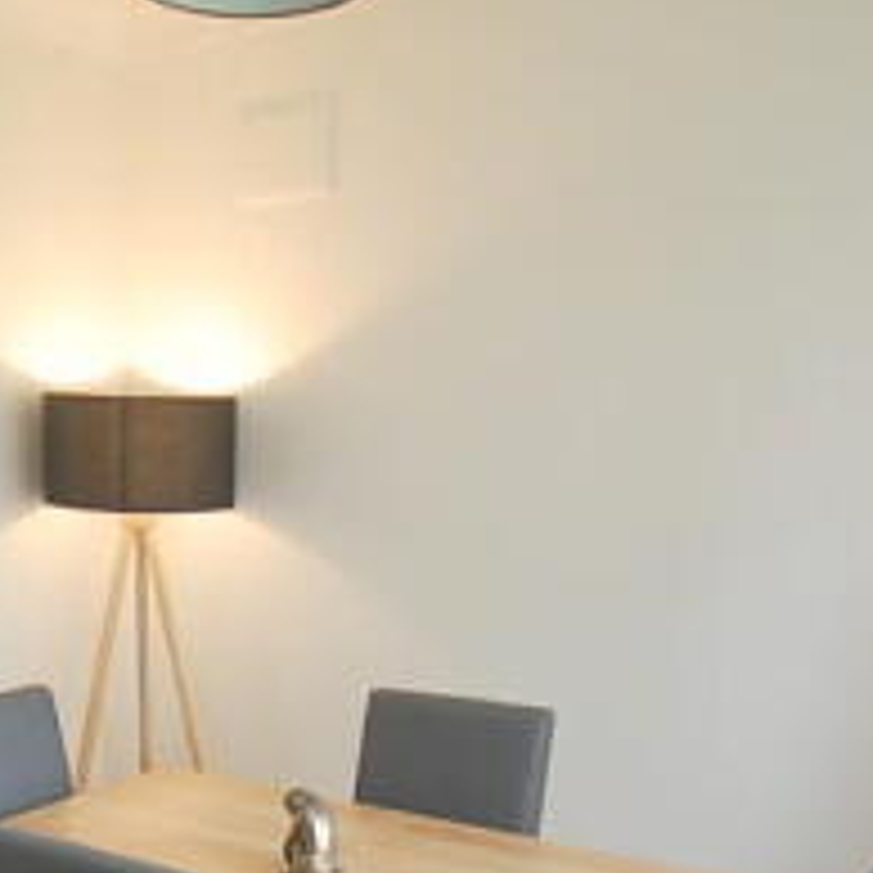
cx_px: 162
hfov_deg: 37.6
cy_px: 855
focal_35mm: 43
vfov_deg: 35.7
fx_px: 1227
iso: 400
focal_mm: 10
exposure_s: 1/30
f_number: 4
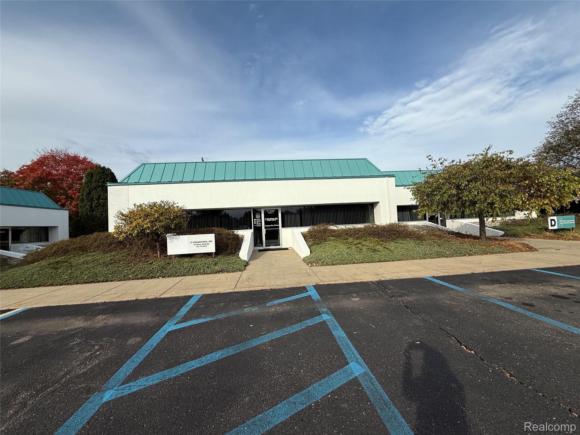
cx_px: 290
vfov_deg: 85.7
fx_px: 235
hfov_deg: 102.1
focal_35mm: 14
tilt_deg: +3.0
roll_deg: +2.2
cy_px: 218
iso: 50
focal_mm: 2.22
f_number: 2.2
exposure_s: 1/2717
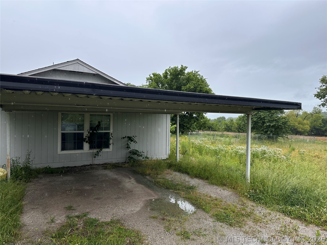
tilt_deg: +0.8
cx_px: 164
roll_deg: -1.6
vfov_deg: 56.8
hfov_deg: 71.6
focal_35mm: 24
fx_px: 227
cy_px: 122
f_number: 1.78
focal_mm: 6.86
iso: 80
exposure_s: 1/1095
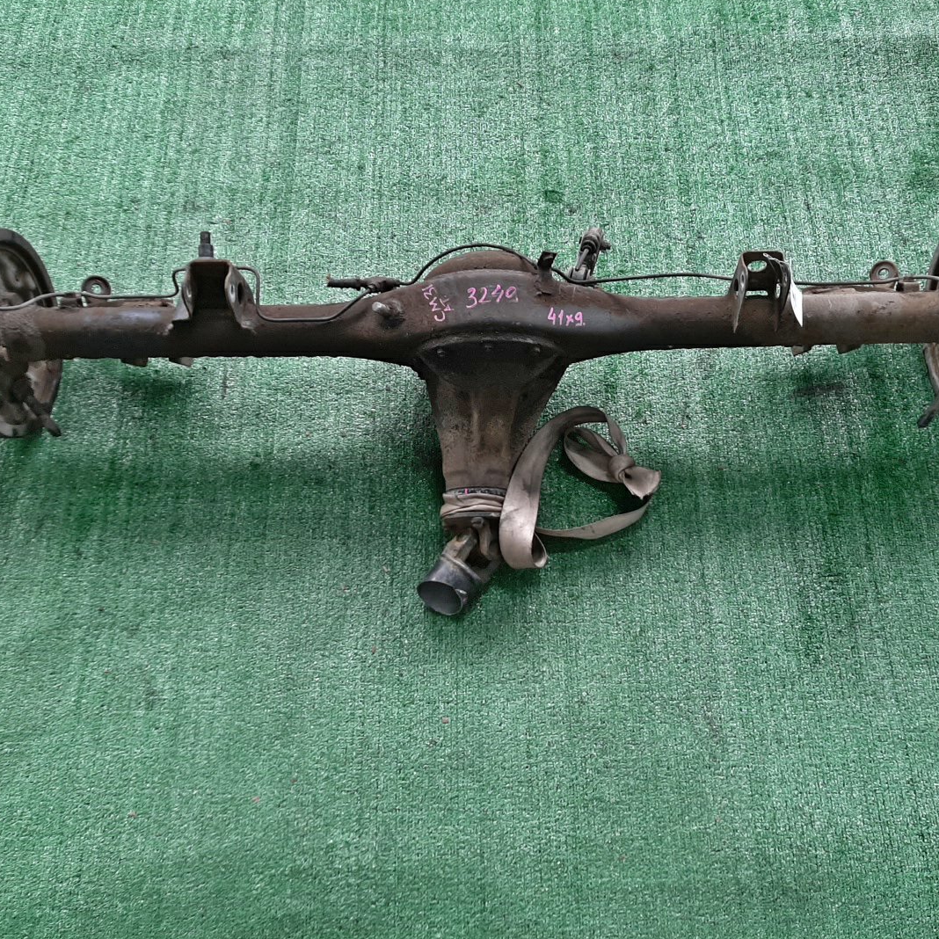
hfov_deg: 52.5
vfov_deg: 52.5
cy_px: 467
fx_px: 951
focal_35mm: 31
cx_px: 499
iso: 84
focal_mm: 3.93
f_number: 1.7
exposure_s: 1/50
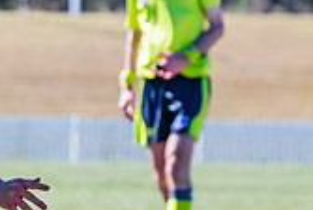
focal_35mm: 838
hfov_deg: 2.5
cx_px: -223
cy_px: 145
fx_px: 7299
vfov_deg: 1.6
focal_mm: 220
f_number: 8
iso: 800
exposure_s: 1/1600
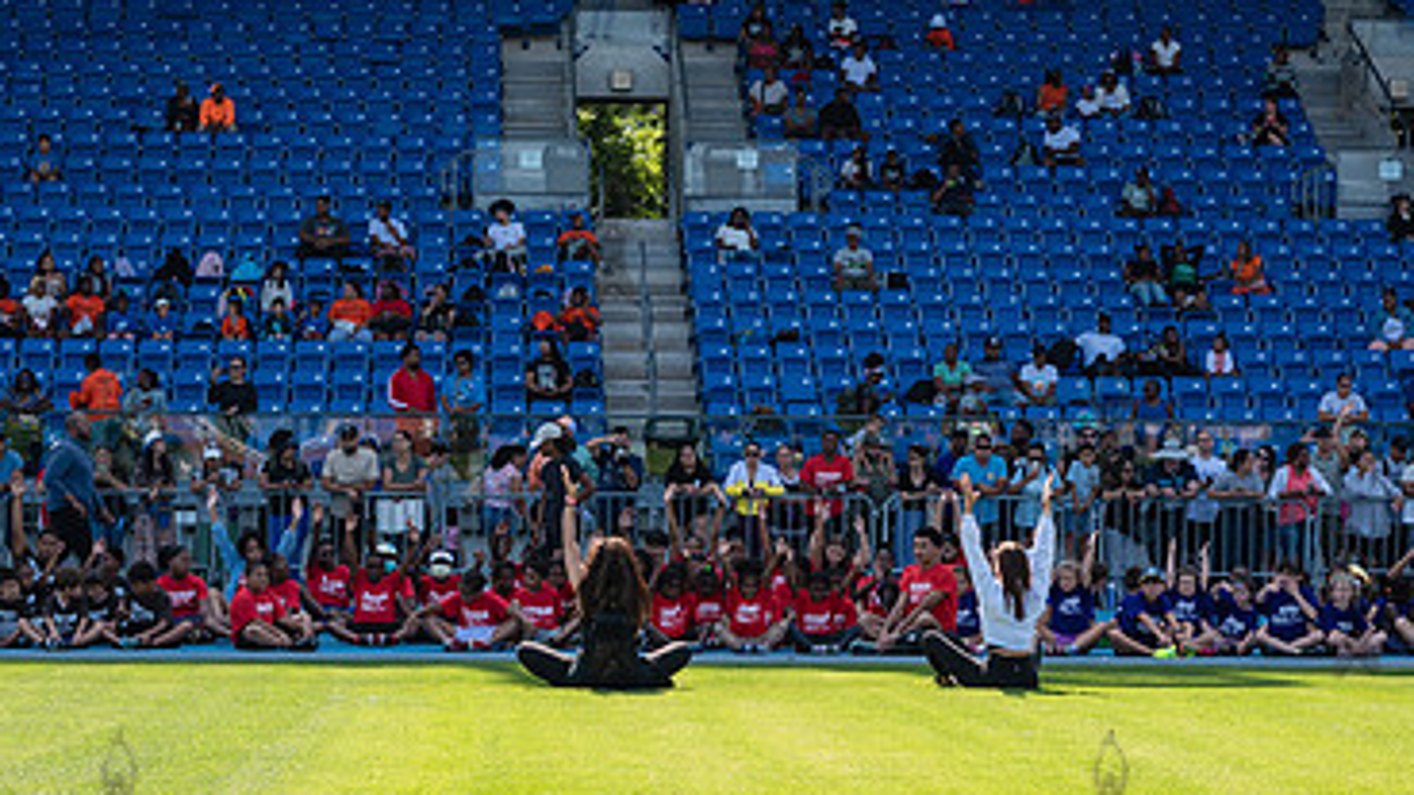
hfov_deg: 20.7
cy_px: 609
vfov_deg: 11.7
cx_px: 611
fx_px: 3862
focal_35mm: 103
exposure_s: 1/640
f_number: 5.6
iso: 400
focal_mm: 62
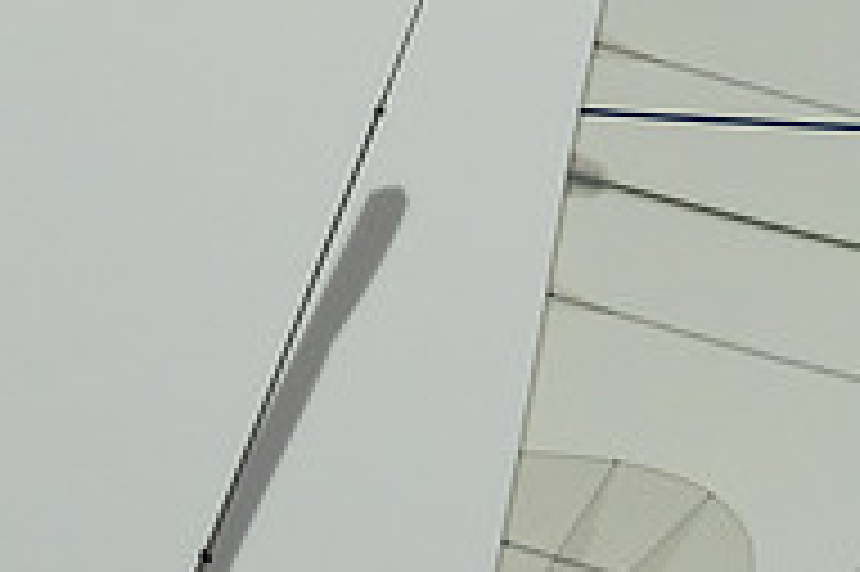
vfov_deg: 1.5
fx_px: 21911
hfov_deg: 2.2
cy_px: 552
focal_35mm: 918
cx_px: 673
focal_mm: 200
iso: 800
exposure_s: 1/2500
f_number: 9
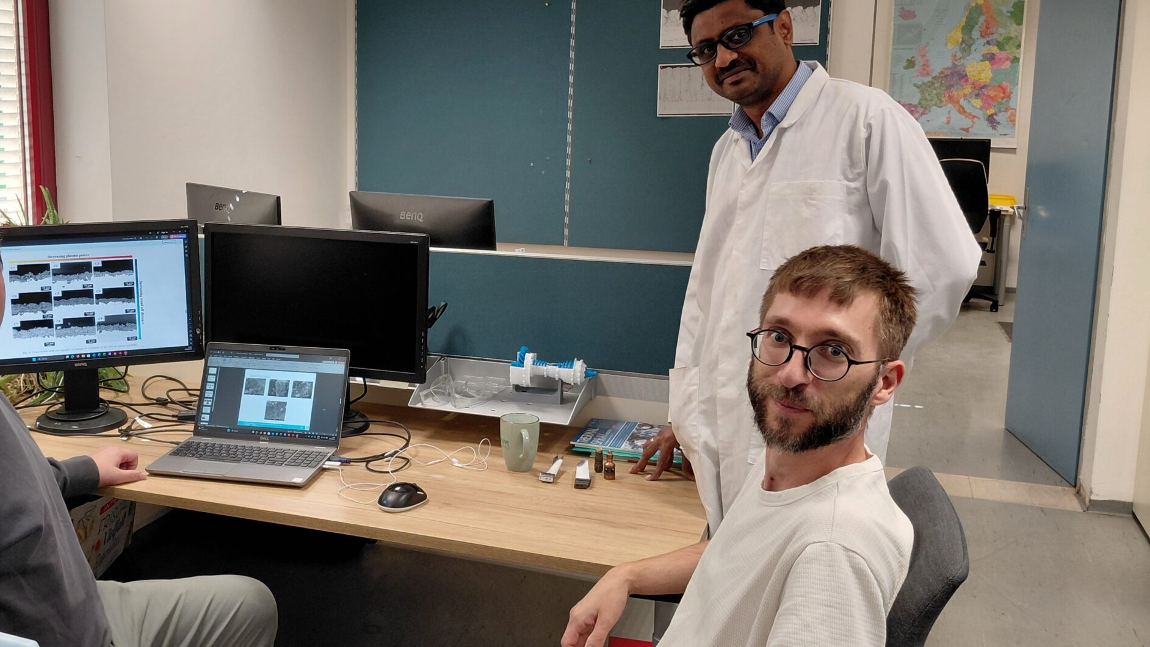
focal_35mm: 37
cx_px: 371
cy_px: 291
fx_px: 1128
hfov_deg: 52.8
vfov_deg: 32.0
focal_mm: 4.69
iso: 160
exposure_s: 1/100
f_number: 1.8
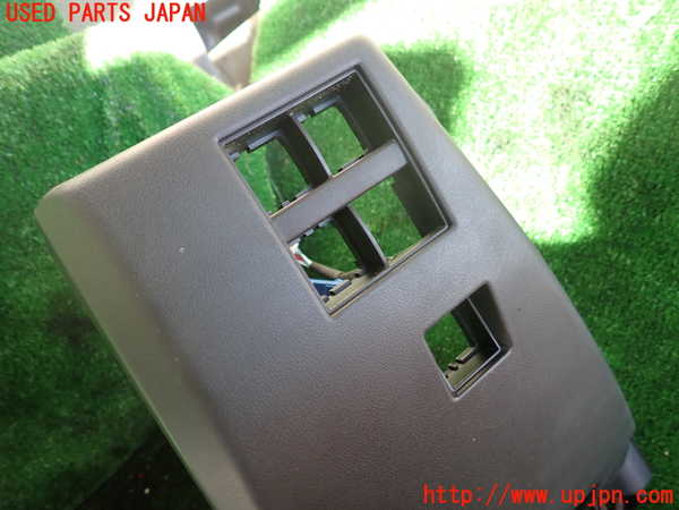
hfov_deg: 69.4
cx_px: 340
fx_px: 490
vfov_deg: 54.9
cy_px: 255
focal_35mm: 25
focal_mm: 4.5
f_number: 2
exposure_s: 1/80
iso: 100
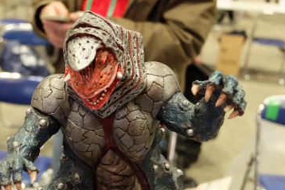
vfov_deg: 20.0
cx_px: 60
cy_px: 166
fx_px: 531
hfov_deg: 29.4
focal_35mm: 67
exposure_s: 1/100
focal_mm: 20.1
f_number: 3.8
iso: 3200
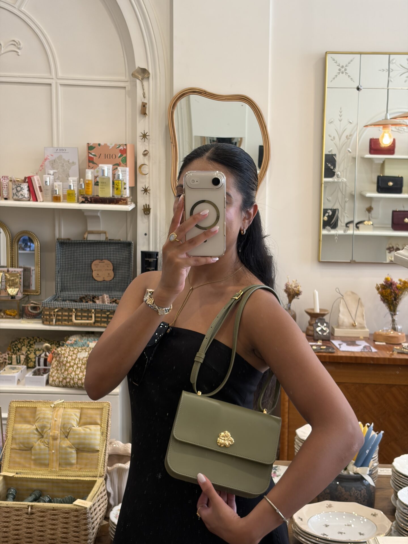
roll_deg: +0.0
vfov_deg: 36.8
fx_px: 817
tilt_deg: -6.7
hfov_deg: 28.0
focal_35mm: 52
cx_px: 204
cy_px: 272
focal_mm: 5.96
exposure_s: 1/50
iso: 80
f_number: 1.6
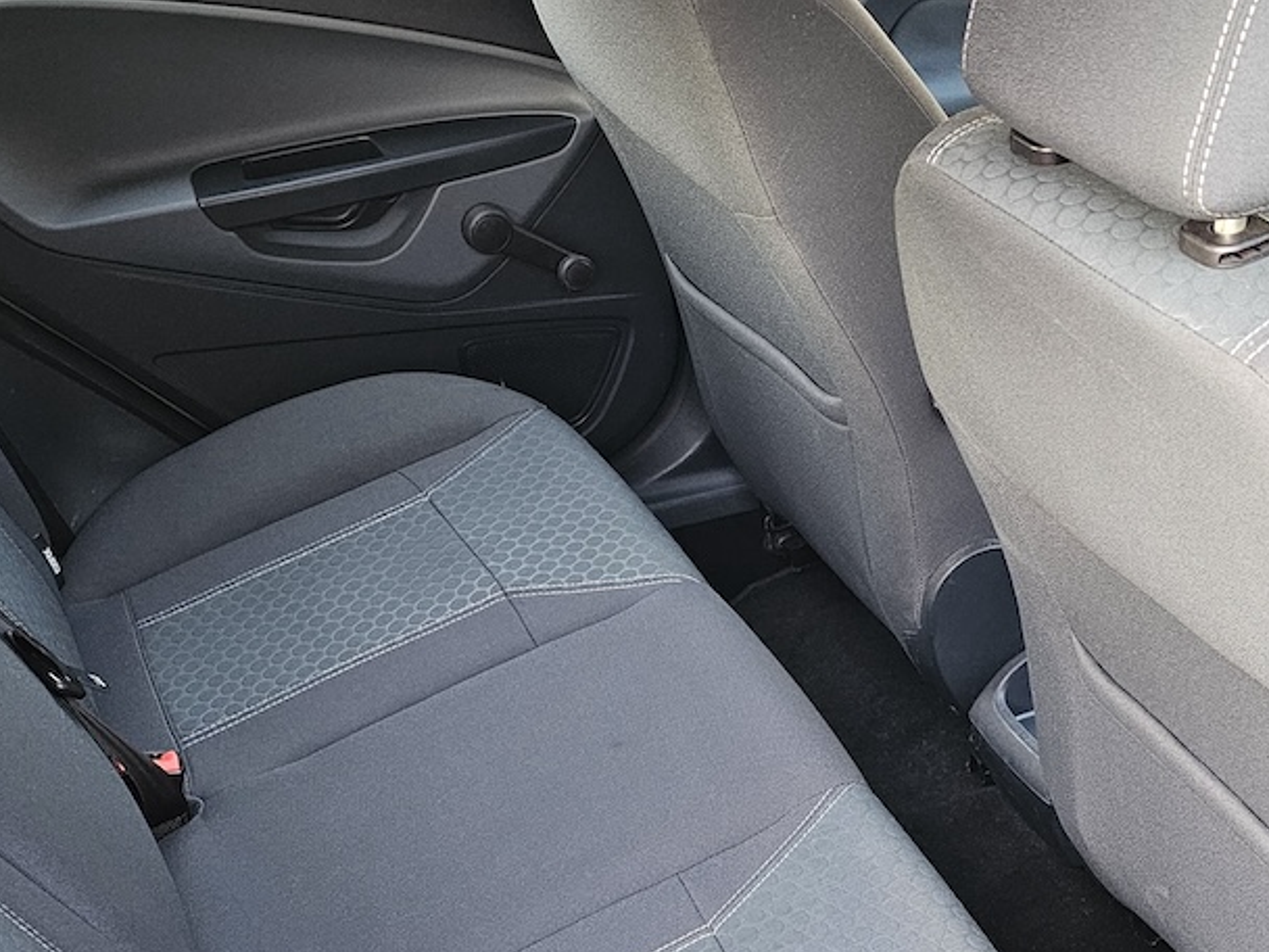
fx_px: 1943
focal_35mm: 53
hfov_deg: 35.5
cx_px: 918
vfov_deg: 27.0
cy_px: 760
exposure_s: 1/30
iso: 640
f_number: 1.7
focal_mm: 6.3
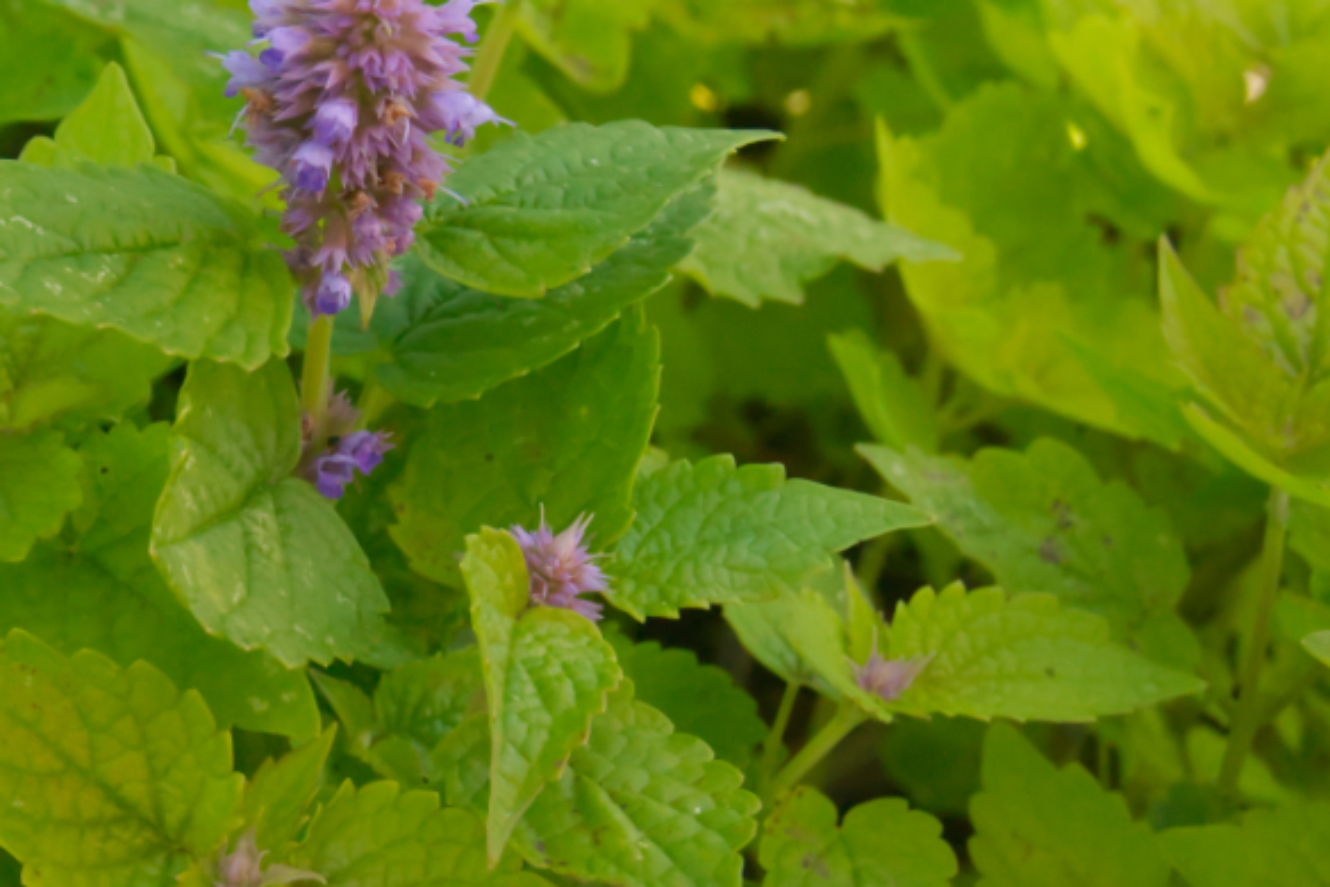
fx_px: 4544
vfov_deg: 11.1
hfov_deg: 16.3
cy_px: 418
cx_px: -14
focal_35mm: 123
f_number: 13
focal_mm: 40
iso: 3200
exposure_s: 1/500
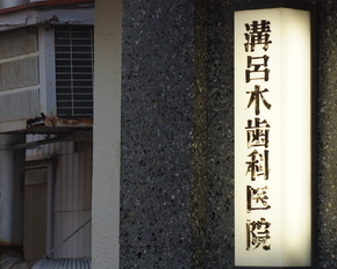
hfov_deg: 9.9
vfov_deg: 8.0
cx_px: 44
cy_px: 112
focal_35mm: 194
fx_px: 1935
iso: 250
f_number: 5.6
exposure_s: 1/80
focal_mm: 50
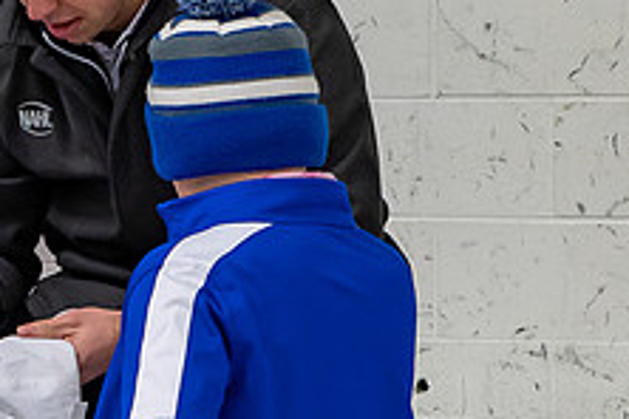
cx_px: -71
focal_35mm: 267
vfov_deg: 5.1
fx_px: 4665
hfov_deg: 7.7
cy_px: 243
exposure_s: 1/250
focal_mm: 52
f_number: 4.5
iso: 400
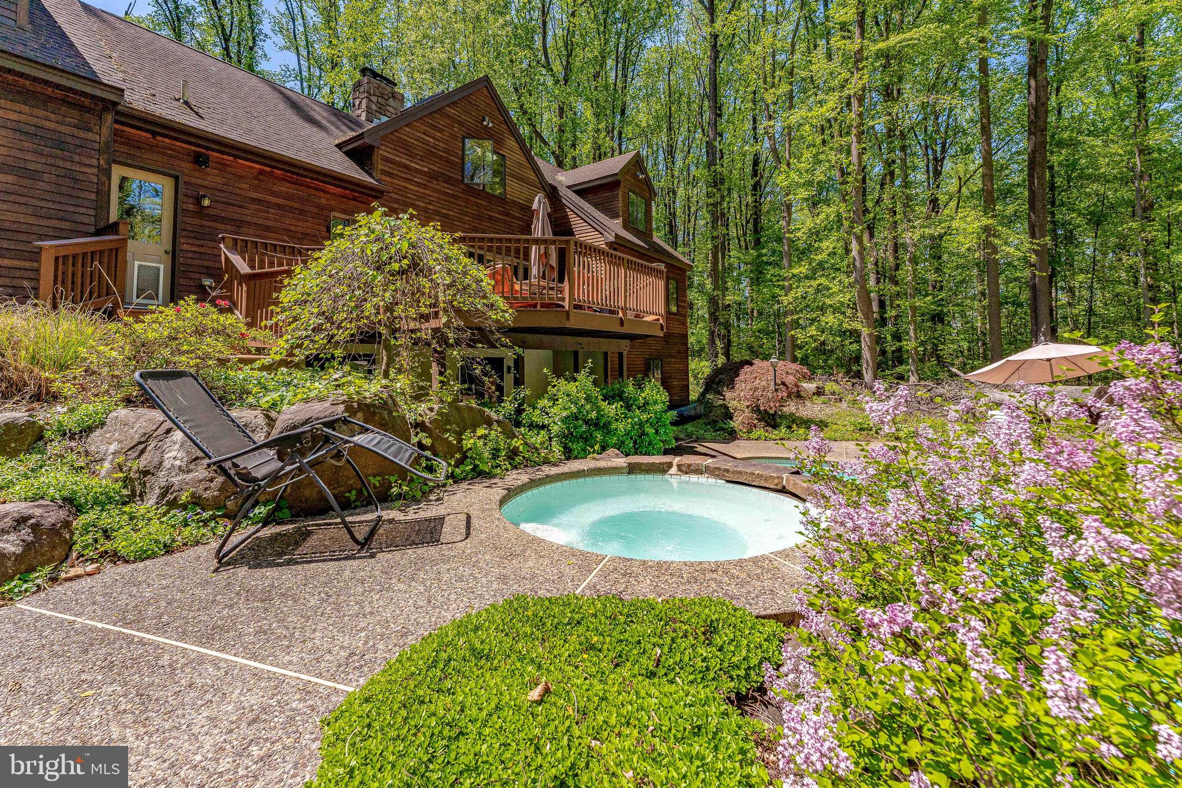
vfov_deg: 81.2
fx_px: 460
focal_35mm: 14
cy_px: 394
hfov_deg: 104.3
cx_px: 591
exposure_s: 1/1000
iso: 320
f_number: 8
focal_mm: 14
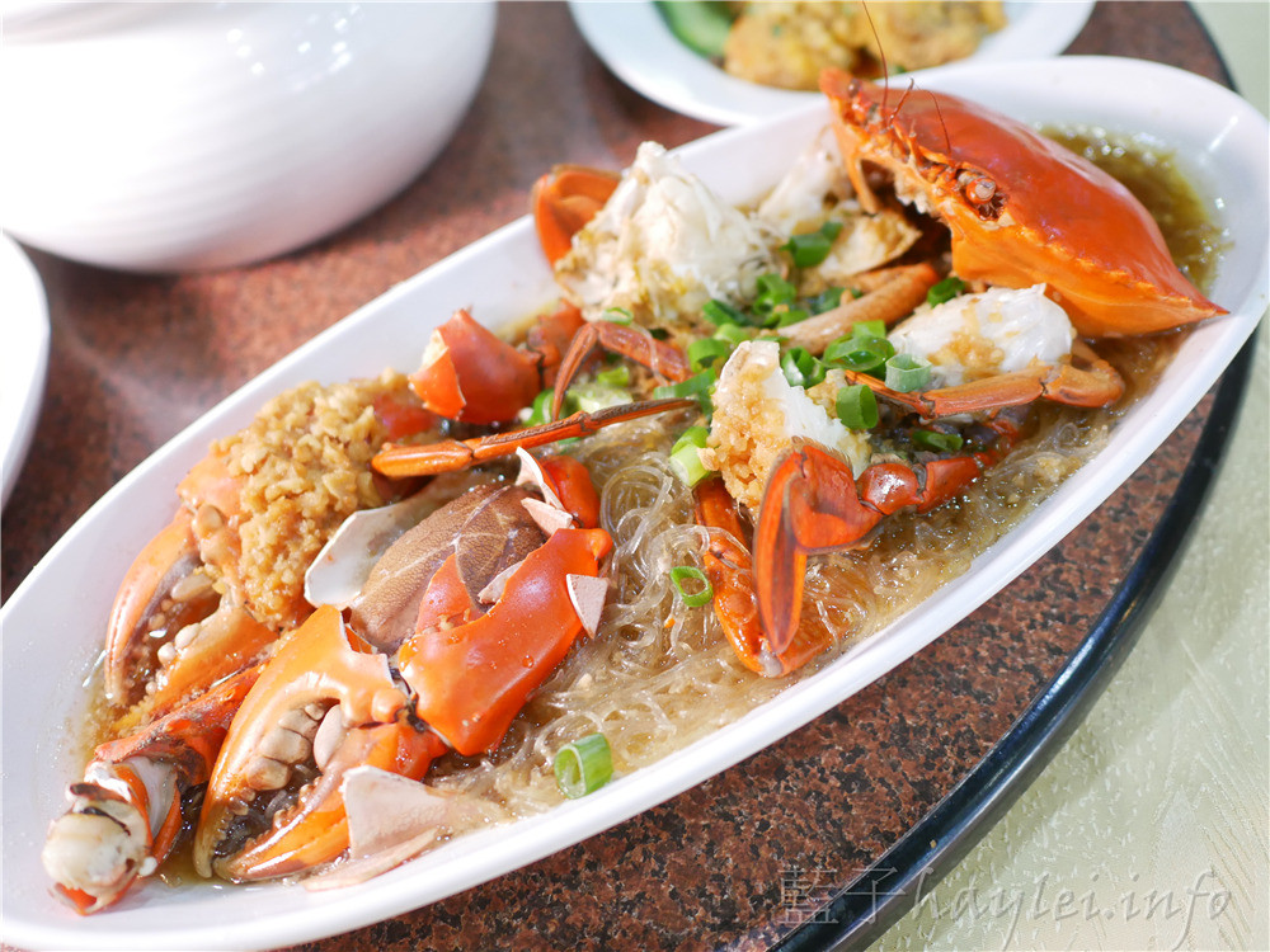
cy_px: 476
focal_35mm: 30
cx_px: 635
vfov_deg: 46.8
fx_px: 1101
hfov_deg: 60.0
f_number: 1.7
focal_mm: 15
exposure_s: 1/60
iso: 800
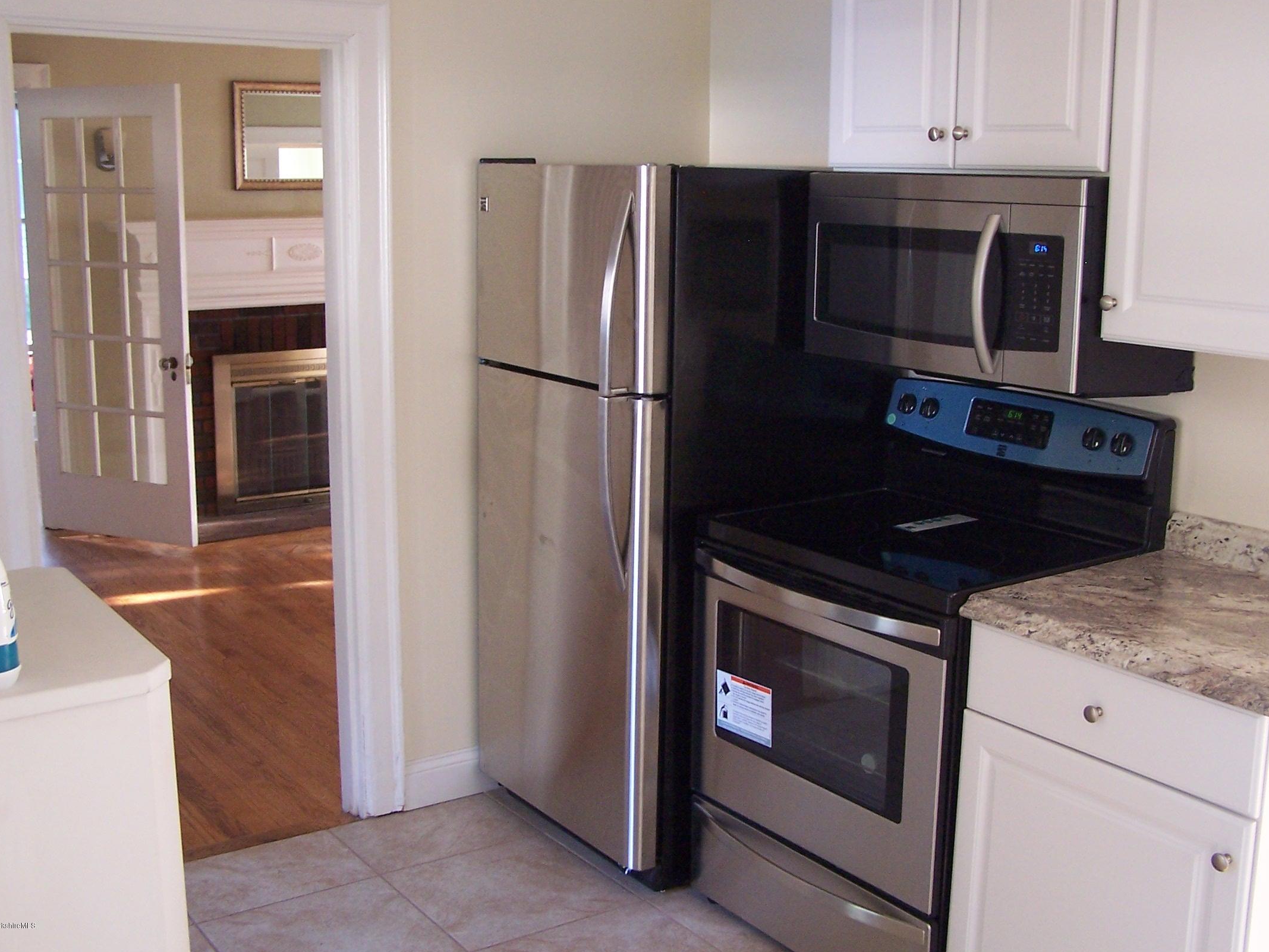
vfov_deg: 35.1
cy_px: 445
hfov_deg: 45.7
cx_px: 672
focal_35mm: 41
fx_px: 1503
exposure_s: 1/20
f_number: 2.8
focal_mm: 6.3
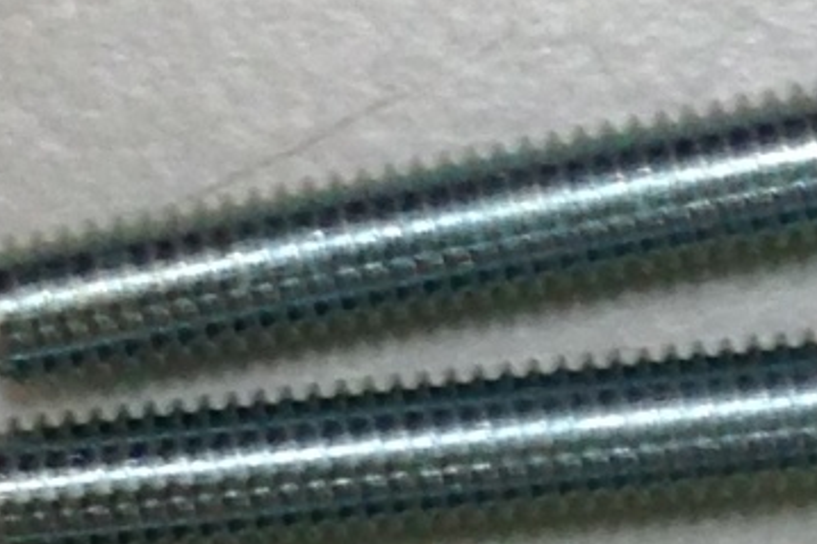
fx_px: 2223
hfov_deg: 20.4
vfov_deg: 13.7
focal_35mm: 98
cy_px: 546
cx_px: 733
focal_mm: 4.12
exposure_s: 1/20
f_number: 2.4
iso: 80
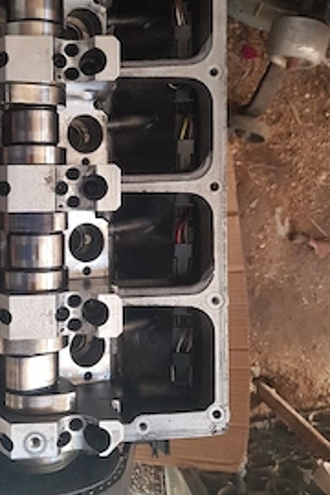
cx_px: 77
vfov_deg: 48.3
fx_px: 550
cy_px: 214
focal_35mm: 40
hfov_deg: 32.7
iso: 160
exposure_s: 1/33
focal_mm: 4.2
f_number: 1.7
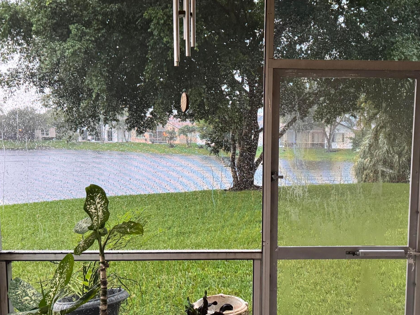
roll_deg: -0.9
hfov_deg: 49.5
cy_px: 181
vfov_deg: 38.6
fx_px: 449
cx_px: 272
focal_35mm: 37
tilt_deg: -6.3
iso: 640
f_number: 1.78
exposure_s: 1/60
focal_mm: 6.76
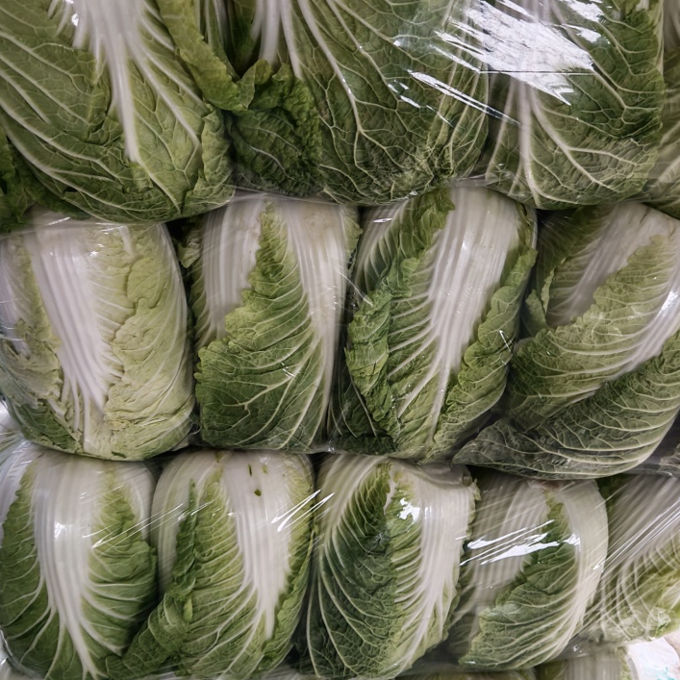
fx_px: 711
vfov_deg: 51.1
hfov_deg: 51.1
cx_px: 343
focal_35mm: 32
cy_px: 352
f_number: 1.9
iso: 400
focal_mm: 6.67
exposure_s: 1/33
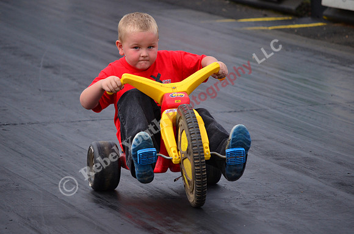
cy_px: 117
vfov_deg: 5.1
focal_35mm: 270
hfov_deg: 7.6
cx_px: 177
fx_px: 2649
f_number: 5.6
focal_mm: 180
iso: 1000
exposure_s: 1/1600
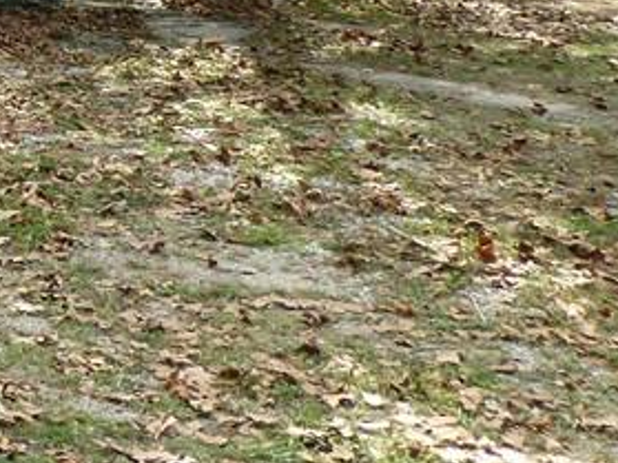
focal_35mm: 88
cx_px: -403
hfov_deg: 18.6
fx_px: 1570
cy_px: -379
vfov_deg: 14.6
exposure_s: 1/160
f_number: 4
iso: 100
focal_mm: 4.3
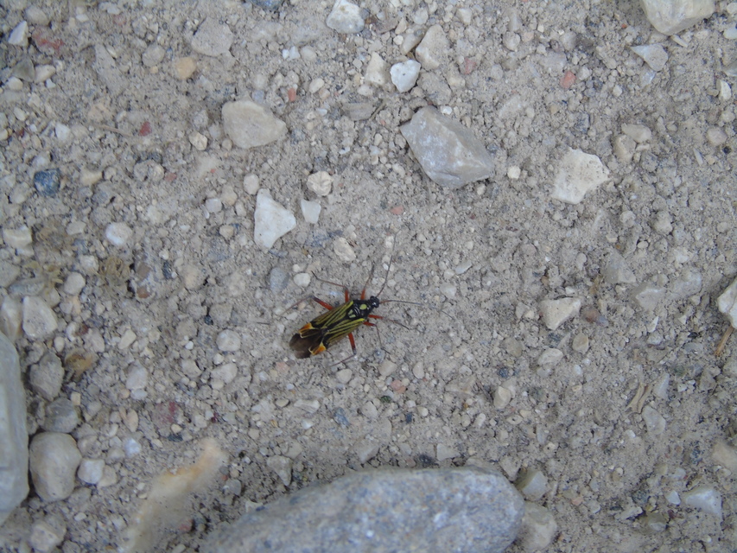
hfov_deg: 18.2
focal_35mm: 108
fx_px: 2300
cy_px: 276
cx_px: 368
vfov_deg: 13.7
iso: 160
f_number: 4.4
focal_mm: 19
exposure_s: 1/30
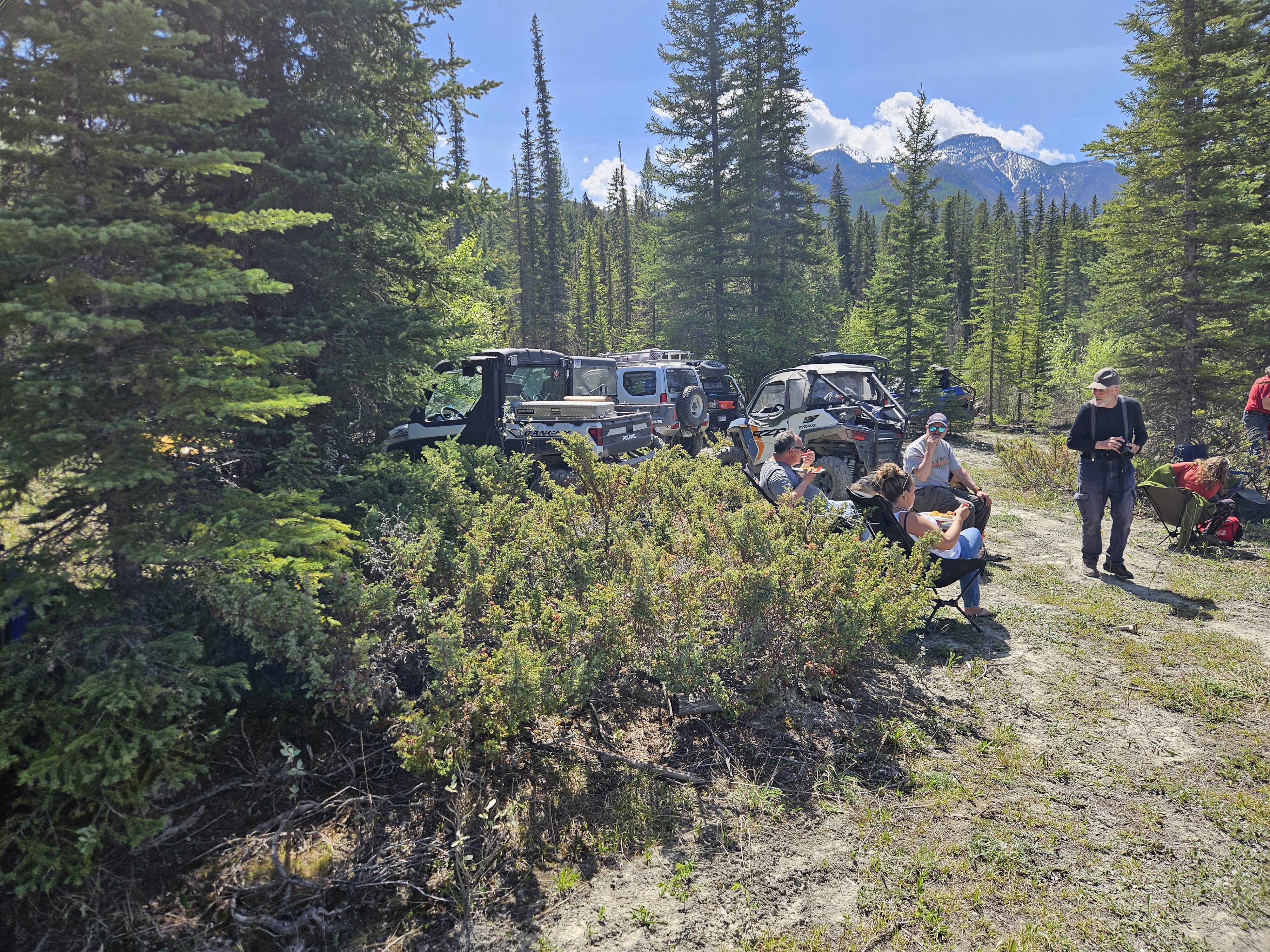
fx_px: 844
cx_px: 635
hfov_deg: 73.9
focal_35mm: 23
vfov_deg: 58.9
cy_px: 476
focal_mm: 5.4
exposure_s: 1/955
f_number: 1.8
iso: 25
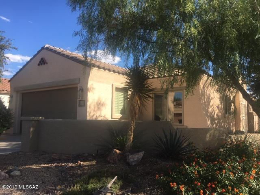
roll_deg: -0.6
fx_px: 218
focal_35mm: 29
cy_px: 98
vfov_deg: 48.2
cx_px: 130
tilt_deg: +4.5
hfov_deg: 61.7
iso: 25
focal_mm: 4.15
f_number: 2.2
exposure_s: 1/950
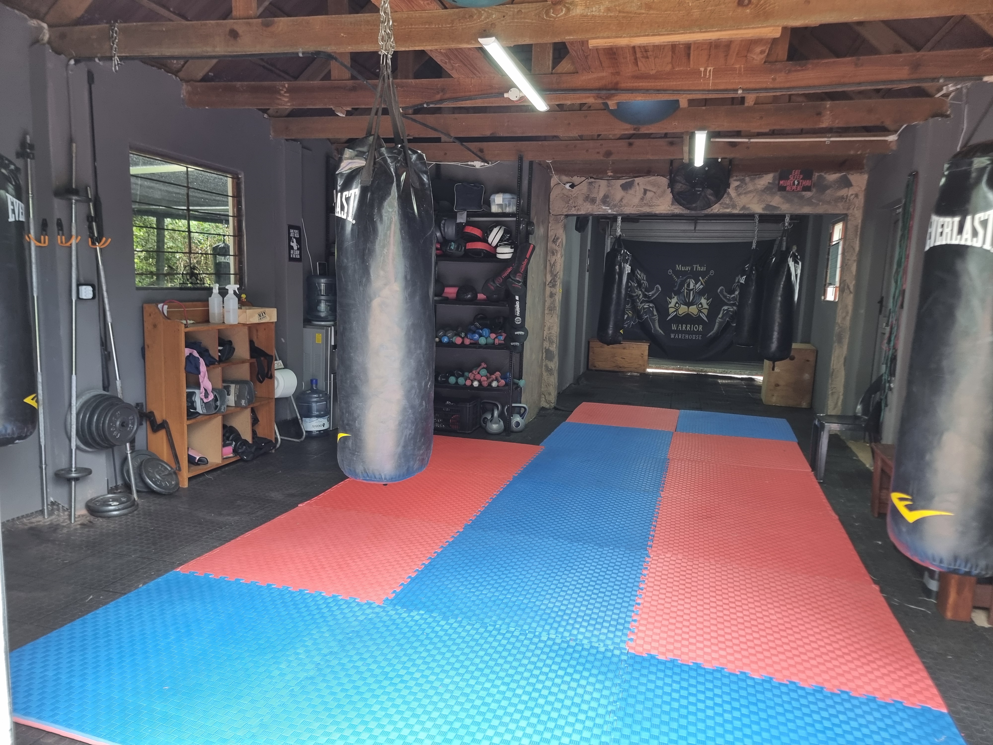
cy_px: 372
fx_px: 688
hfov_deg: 71.6
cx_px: 496
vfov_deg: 56.8
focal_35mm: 24
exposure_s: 1/100
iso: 100
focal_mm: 6.7
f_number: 1.8
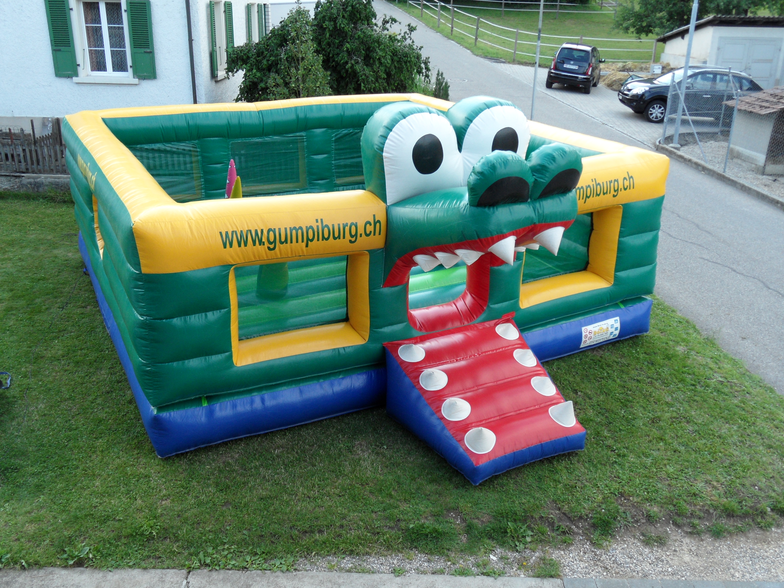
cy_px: 294
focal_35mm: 32
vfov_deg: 44.2
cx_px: 392
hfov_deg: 56.8
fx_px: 725
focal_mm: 5.3
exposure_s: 1/125
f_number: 3.4
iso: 80
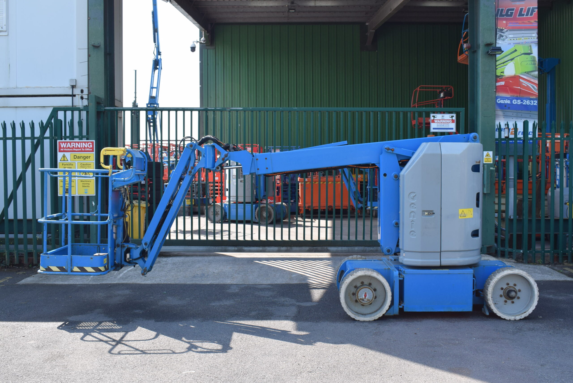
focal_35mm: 38
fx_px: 597
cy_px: 192
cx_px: 286
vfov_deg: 35.6
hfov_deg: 51.3
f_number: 8
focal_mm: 25
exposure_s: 1/250
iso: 280
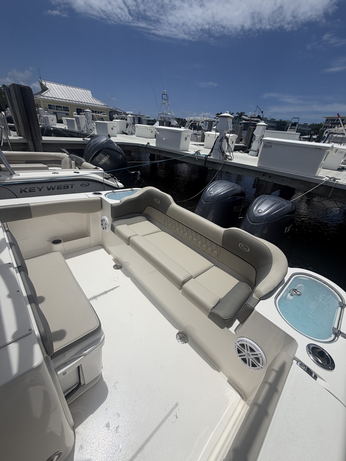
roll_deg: -6.8
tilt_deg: -26.7
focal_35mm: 14
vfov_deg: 102.1
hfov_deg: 85.7
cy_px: 230
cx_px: 173
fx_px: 187
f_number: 2.2
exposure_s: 1/4149
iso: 20
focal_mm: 2.22
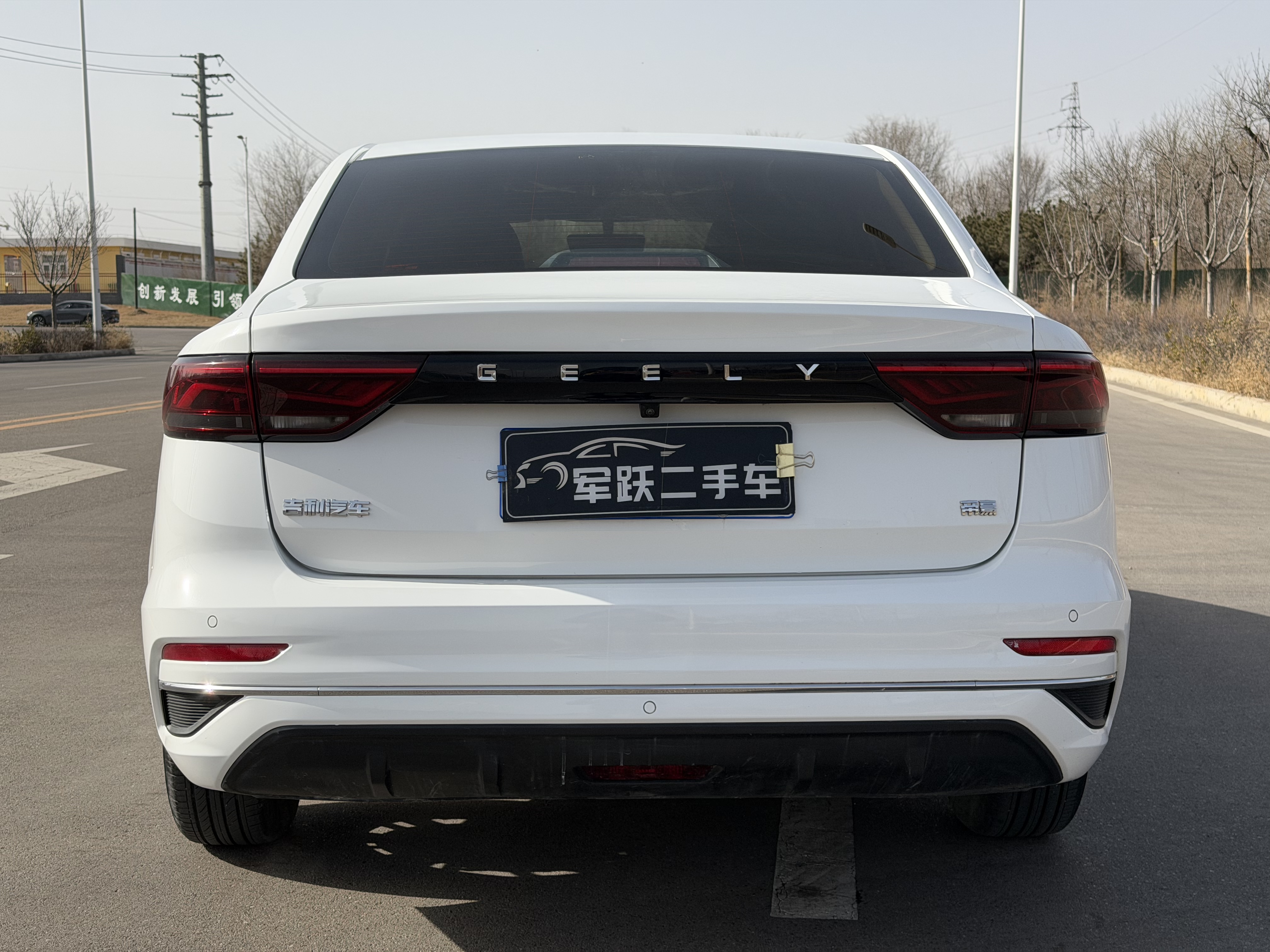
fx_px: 1761
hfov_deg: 39.7
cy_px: 476
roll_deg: +0.8
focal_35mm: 48
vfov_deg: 30.3
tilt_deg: -6.1
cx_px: 635
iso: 64
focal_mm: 6.76
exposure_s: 1/4878
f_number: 1.78
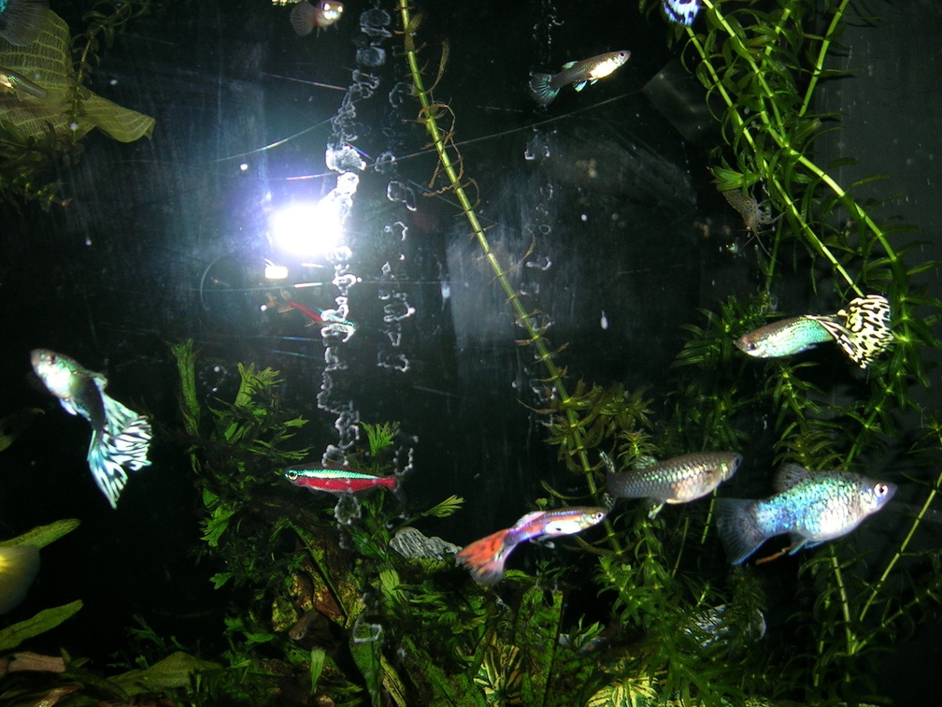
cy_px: 354
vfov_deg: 40.7
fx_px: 952
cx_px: 471
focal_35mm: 35
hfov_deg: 52.6
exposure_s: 1/60.1
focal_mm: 5.4
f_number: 2.8
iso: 50
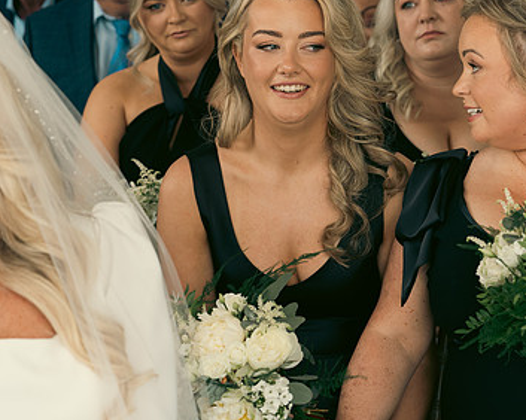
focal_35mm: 162
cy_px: 174
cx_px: 276
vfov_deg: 9.5
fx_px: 2521
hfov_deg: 11.9
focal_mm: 70
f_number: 3.5
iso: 320
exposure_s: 1/160
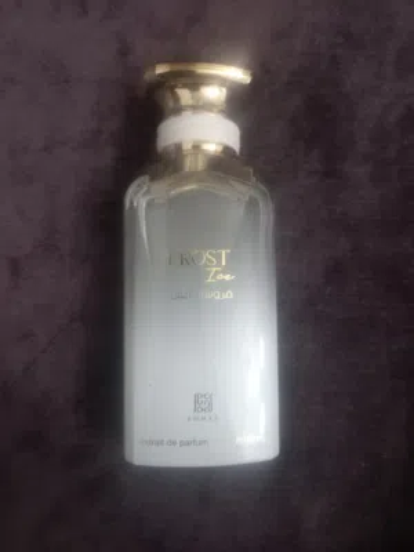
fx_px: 399
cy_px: 276
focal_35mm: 25
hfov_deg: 54.9
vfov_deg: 69.4
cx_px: 207
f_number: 1.8
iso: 500
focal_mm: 4.6
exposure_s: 1/25
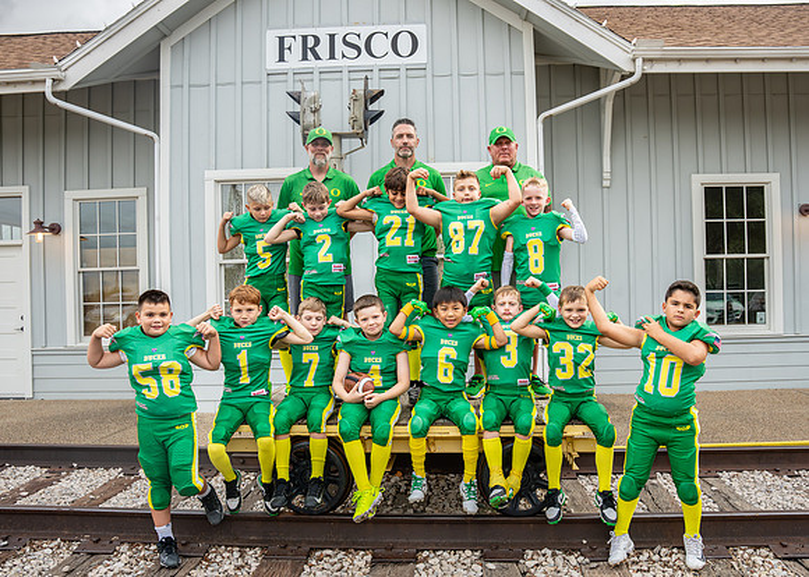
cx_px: 432
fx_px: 660
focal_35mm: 29
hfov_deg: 63.0
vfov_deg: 47.3
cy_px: 298
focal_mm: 24
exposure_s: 1/800
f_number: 4
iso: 800
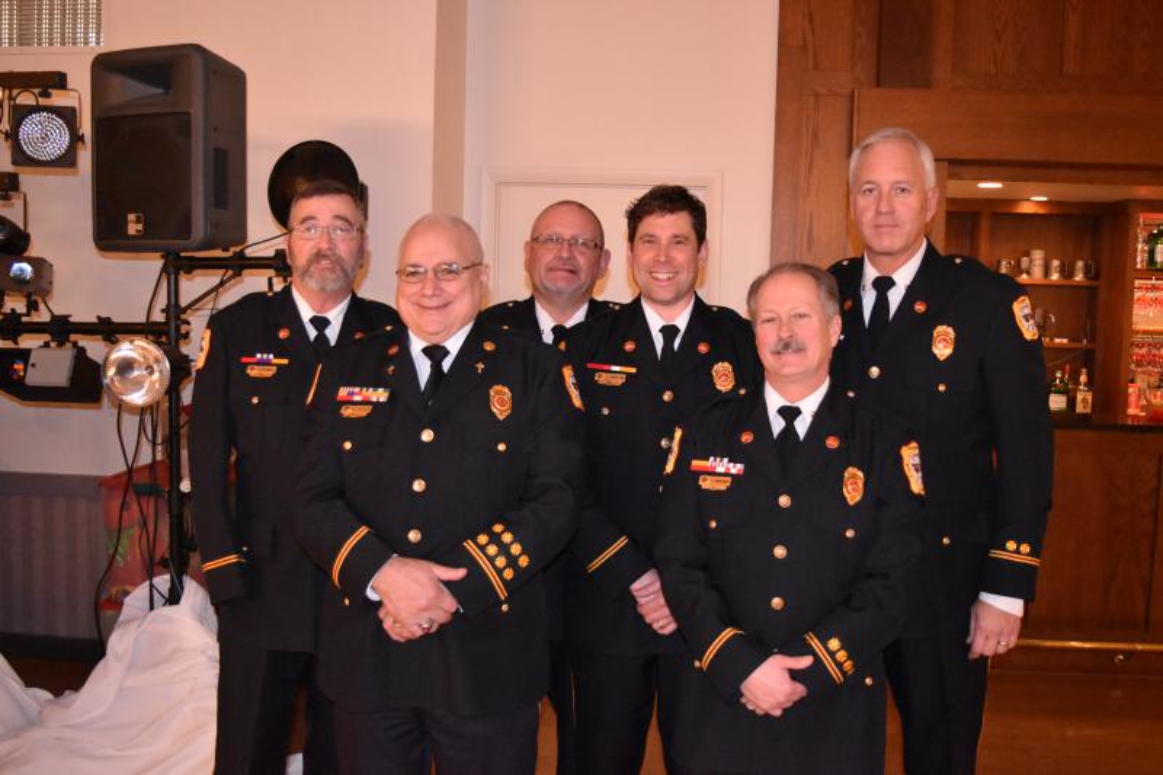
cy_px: 388
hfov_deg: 53.1
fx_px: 1163
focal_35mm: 36
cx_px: 582
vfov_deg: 36.9
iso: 6400
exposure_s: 1/60
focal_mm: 24
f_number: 4
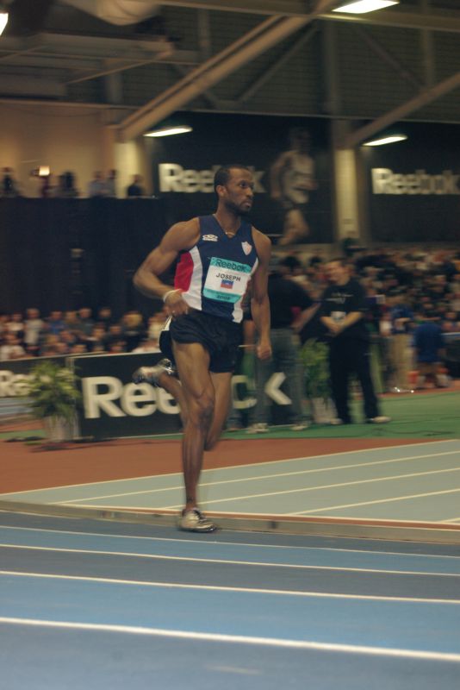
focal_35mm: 90
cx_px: 230
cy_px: 345
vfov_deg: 22.6
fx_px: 1723
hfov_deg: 15.2
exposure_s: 1/100
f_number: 5.6
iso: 800
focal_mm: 60
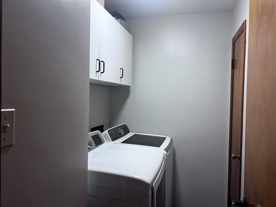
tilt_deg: -1.7
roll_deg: -2.4
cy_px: 104
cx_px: 138
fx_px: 207
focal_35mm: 26
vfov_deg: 53.1
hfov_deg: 67.3
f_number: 1.5
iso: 100
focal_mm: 5.7
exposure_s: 1/60
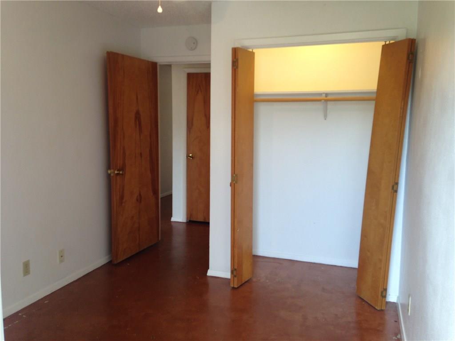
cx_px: 228
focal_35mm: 33
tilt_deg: -7.7
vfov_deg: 42.9
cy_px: 170
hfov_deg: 55.4
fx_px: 434
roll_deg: +1.3
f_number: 2.4
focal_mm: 4.12
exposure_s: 1/30
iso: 50
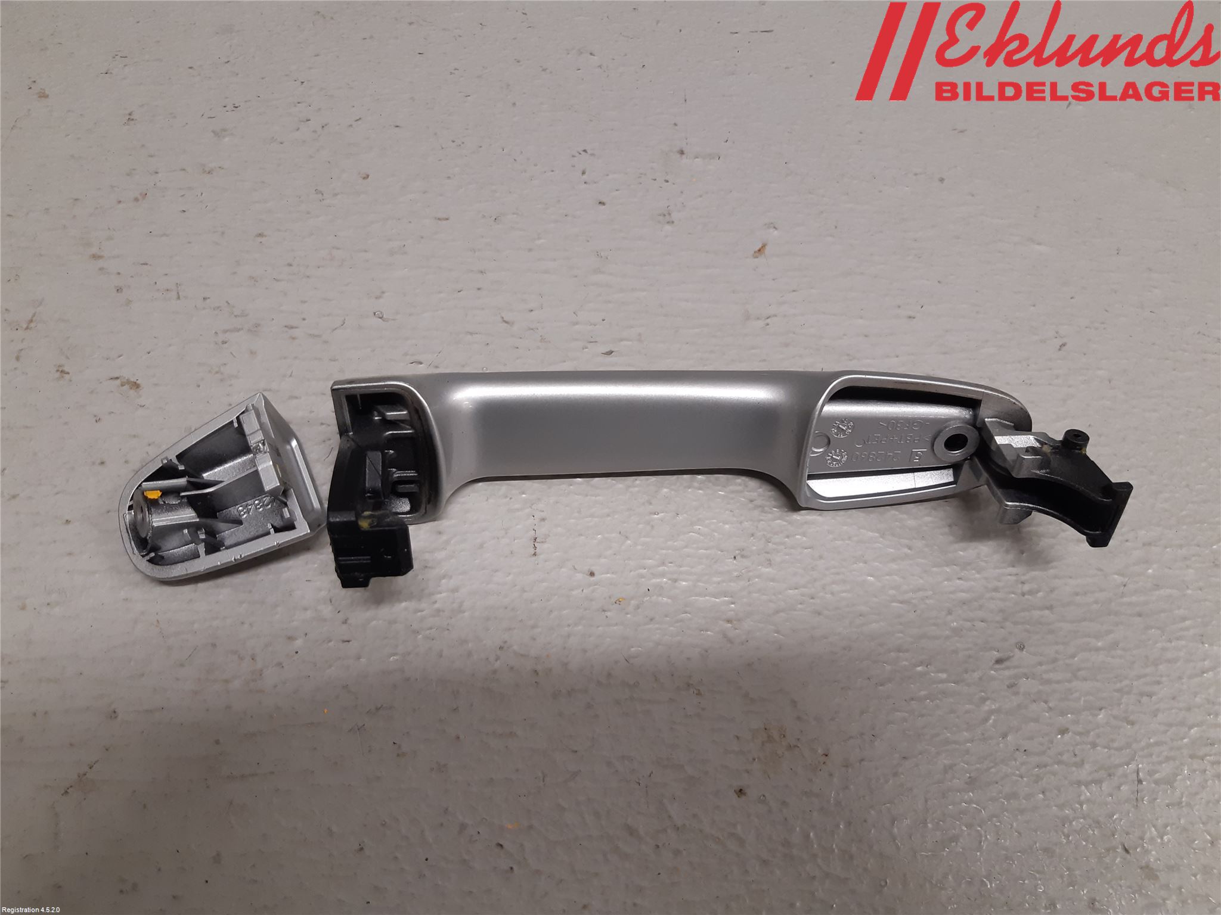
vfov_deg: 53.1
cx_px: 610
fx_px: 917
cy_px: 458
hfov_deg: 67.3
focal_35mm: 26
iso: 125
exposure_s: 1/50
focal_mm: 3.93
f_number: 1.7
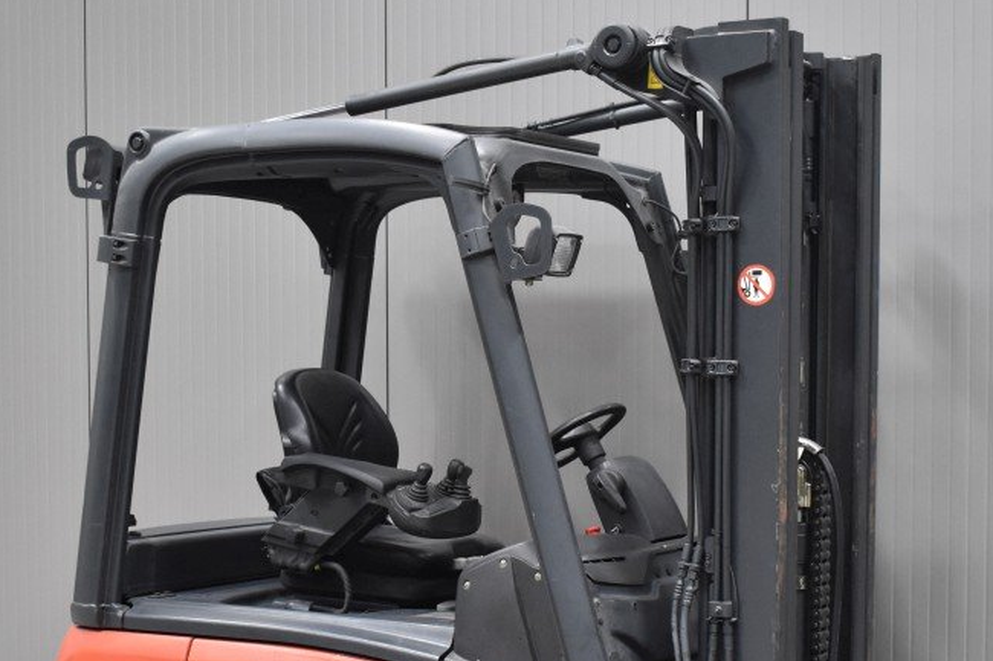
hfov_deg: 28.1
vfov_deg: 18.7
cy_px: 528
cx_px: 541
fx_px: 1985
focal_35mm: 72
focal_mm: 26
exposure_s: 1/50
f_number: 4.5
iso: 1600
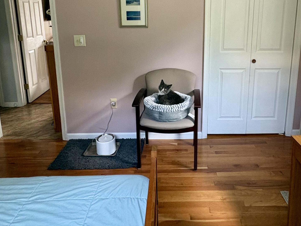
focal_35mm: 29
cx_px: 177
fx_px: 252
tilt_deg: -10.0
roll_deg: +1.4
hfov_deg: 61.3
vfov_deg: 46.6
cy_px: 58
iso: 400
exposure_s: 1/60
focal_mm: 2.22
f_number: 2.2
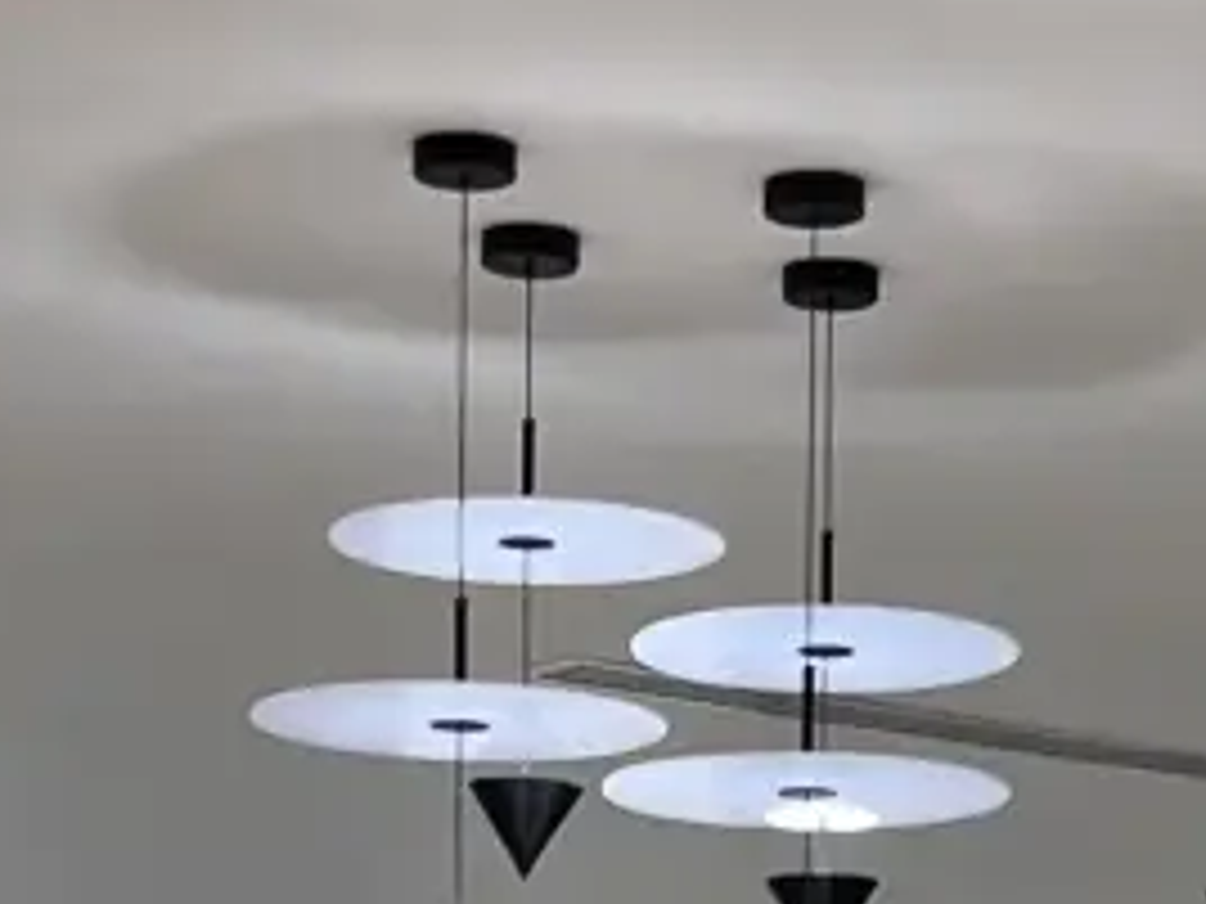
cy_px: 2145
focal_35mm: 186
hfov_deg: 10.6
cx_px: 1017
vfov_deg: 7.5
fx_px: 6480
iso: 50
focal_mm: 5.7
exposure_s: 1/120
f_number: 1.5
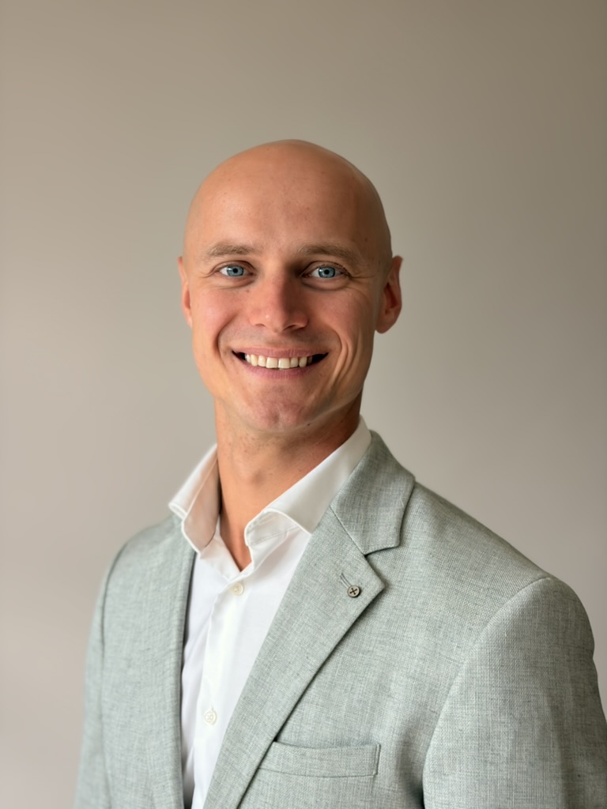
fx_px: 1216
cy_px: 404
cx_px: 304
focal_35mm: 52
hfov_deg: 28.0
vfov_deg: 36.8
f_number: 1.6
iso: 50
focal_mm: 5.96
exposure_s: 1/81
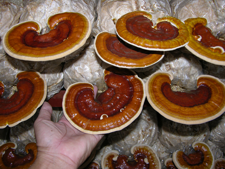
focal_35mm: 35
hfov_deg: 52.6
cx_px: 112
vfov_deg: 40.7
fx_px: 227
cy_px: 84
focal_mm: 8.9
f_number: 2.8
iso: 50
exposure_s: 1/60.1
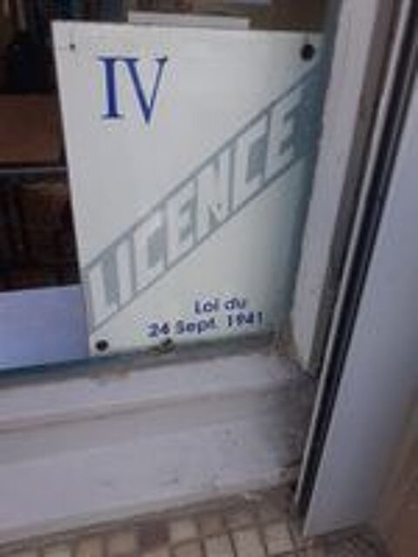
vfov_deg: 65.3
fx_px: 435
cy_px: 278
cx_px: 209
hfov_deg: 51.4
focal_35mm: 27
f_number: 1.9
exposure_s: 1/138
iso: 40
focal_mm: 3.6
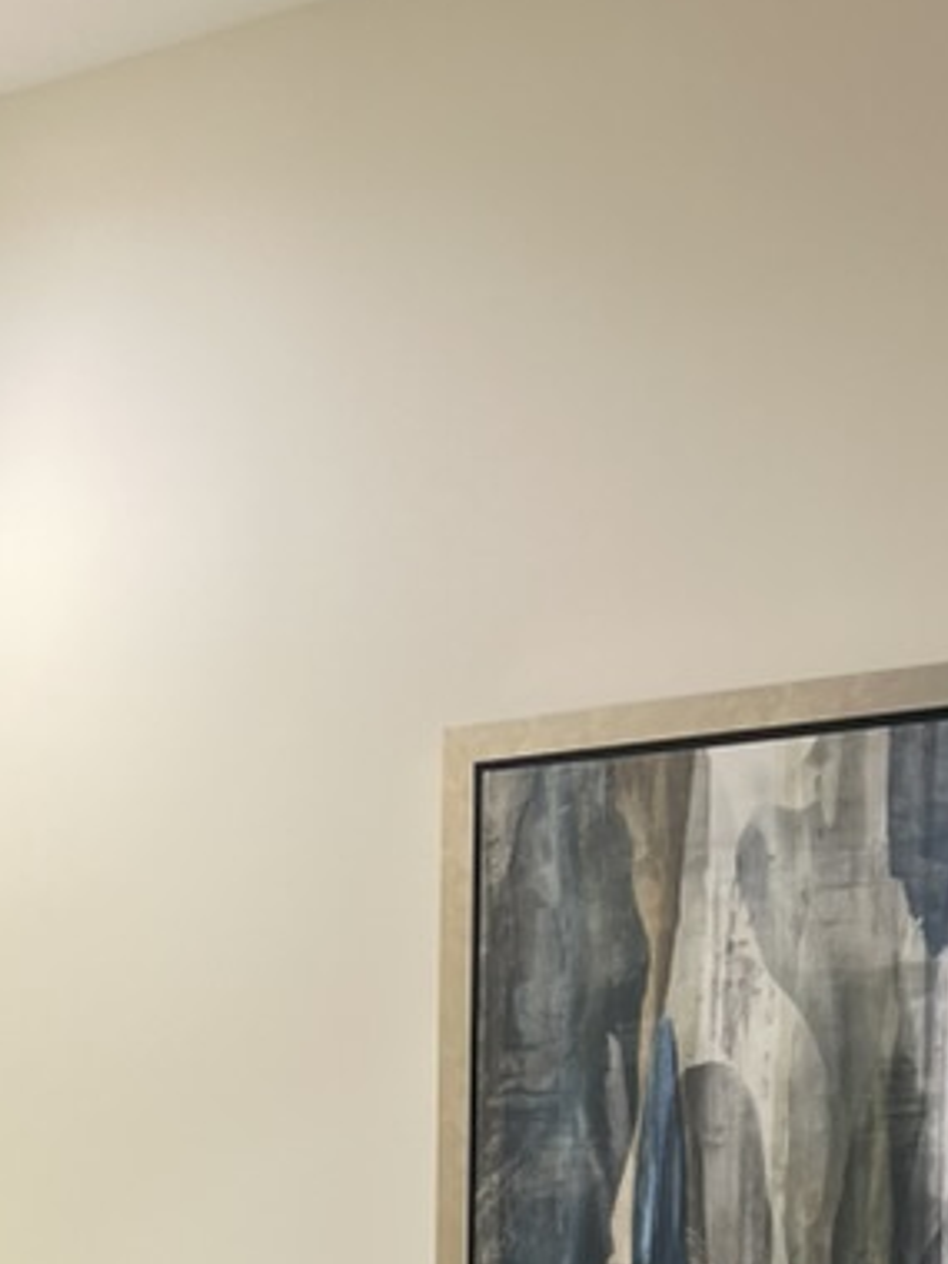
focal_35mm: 70
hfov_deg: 20.7
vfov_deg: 24.1
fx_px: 2556
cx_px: 153
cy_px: 1680
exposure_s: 1/120
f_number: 1.6
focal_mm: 4.2
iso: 100
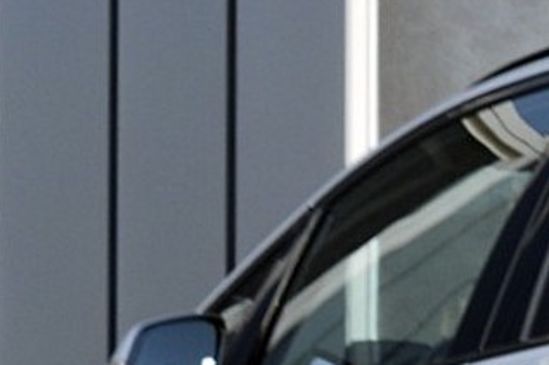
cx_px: 1043
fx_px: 3978
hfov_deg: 7.6
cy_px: 455
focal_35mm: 261
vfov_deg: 5.2
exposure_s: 1/100
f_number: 9
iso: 400
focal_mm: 34
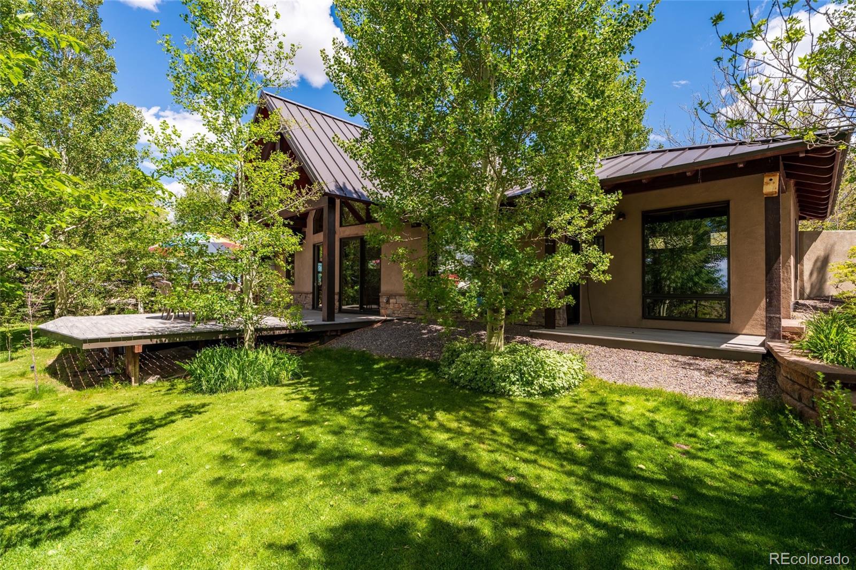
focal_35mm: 16
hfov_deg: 96.7
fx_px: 380
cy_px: 285
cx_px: 428
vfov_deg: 73.7
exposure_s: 1/1600
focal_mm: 16
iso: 100
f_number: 8
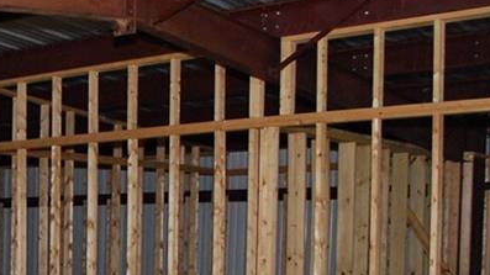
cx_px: -116
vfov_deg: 15.9
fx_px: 948
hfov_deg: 25.6
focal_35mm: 73
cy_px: 324
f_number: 4
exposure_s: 1/60
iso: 1100
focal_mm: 18
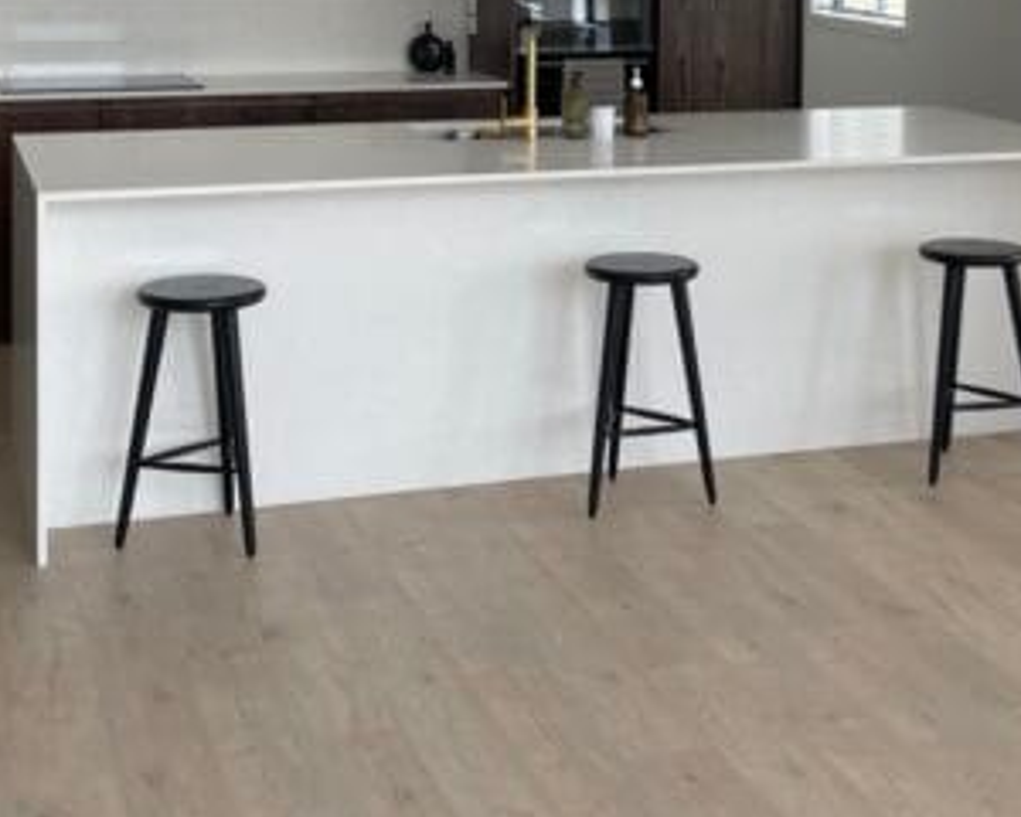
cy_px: 37
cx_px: 670
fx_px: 1964
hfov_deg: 29.0
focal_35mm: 65
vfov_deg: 22.7
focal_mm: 4.2
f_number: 1.6
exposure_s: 1/226
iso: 32
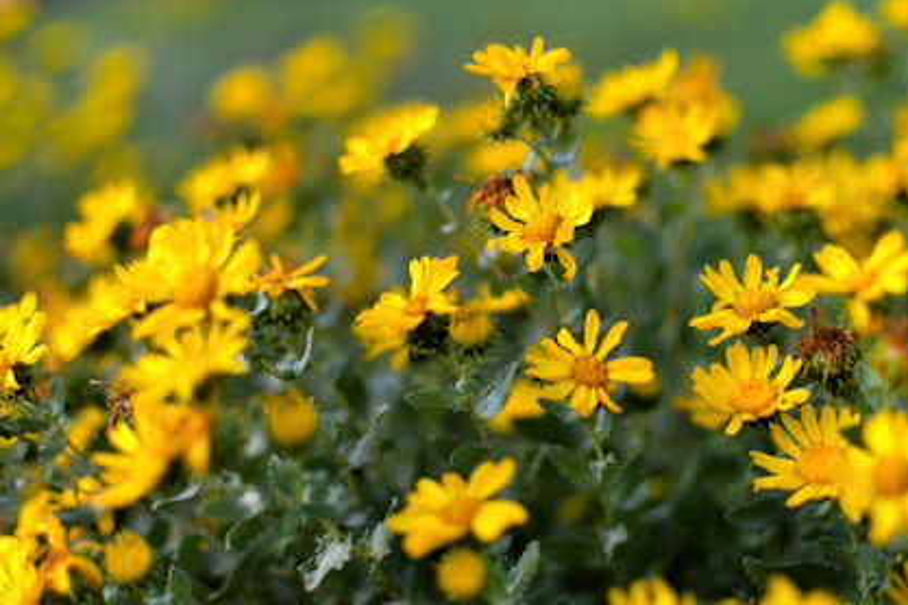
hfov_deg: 35.3
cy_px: 286
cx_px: 455
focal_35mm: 57
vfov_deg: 24.0
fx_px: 1426
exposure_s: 1/3200
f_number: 1.8
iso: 200
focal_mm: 35
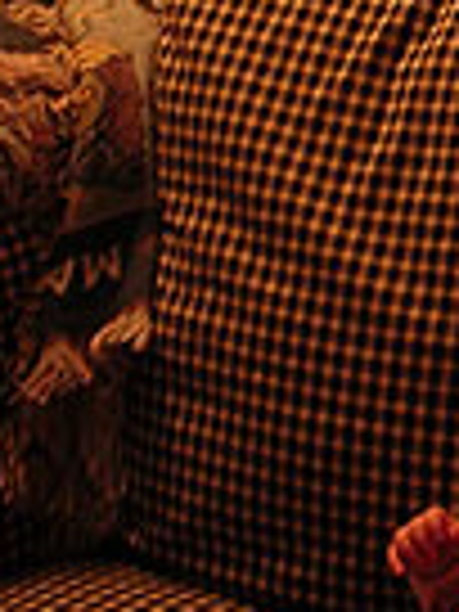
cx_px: 652
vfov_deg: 17.4
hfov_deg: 12.7
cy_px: 90
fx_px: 1980
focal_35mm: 112
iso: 100
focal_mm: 5.8
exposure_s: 1/5.1
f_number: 2.8
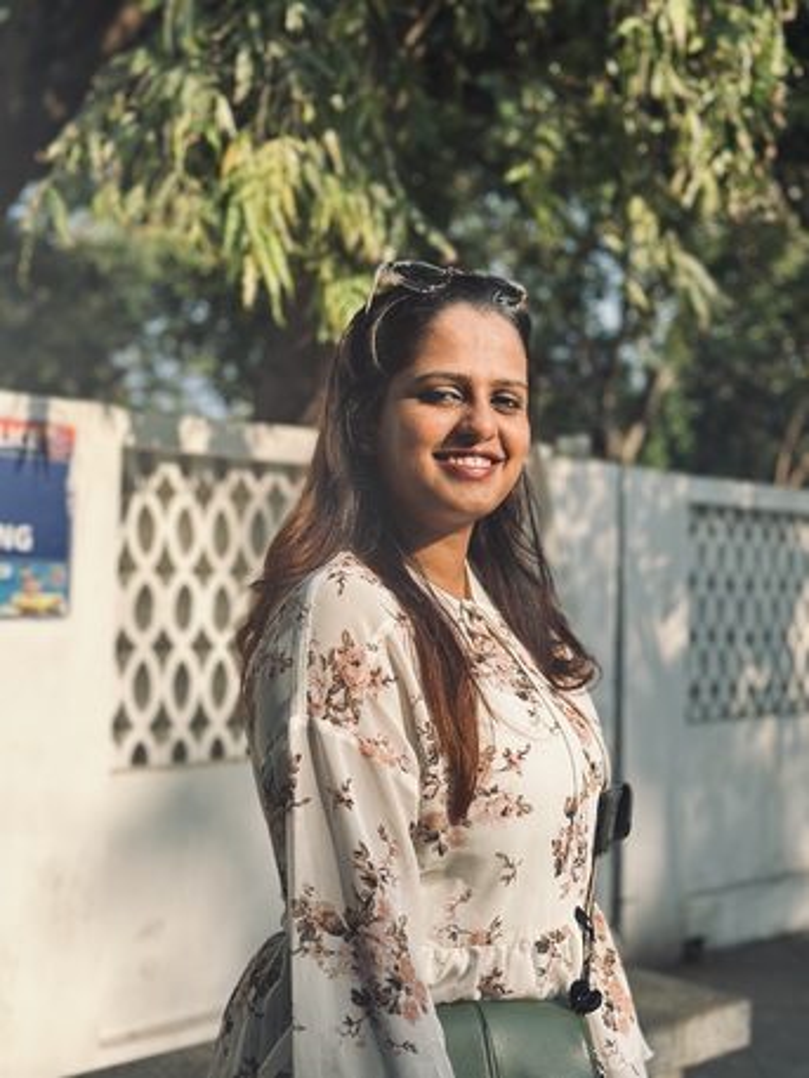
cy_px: 539
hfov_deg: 30.3
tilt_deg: +3.3
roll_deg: -1.5
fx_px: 1495
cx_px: 404
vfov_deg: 39.6
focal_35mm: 48
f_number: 1.78
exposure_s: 1/980
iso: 80
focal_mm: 6.86
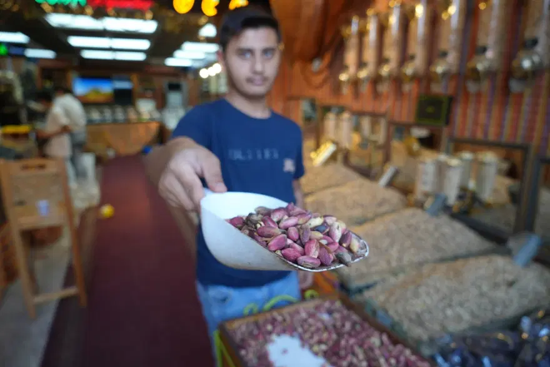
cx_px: 275
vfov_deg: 53.1
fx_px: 367
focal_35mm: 24
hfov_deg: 73.8
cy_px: 184
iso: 500
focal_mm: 24
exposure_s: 1/160
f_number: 4
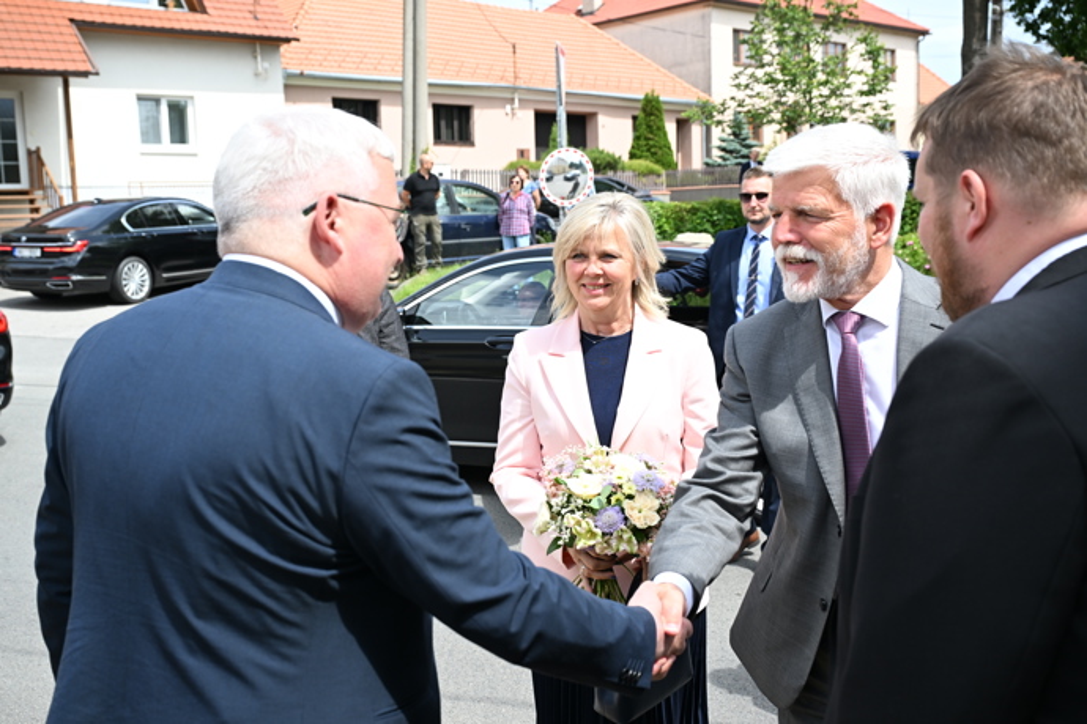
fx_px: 1147
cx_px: 544
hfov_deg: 50.7
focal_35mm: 38
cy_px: 362
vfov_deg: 35.1
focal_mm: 38
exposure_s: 1/800
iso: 400
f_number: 5.6
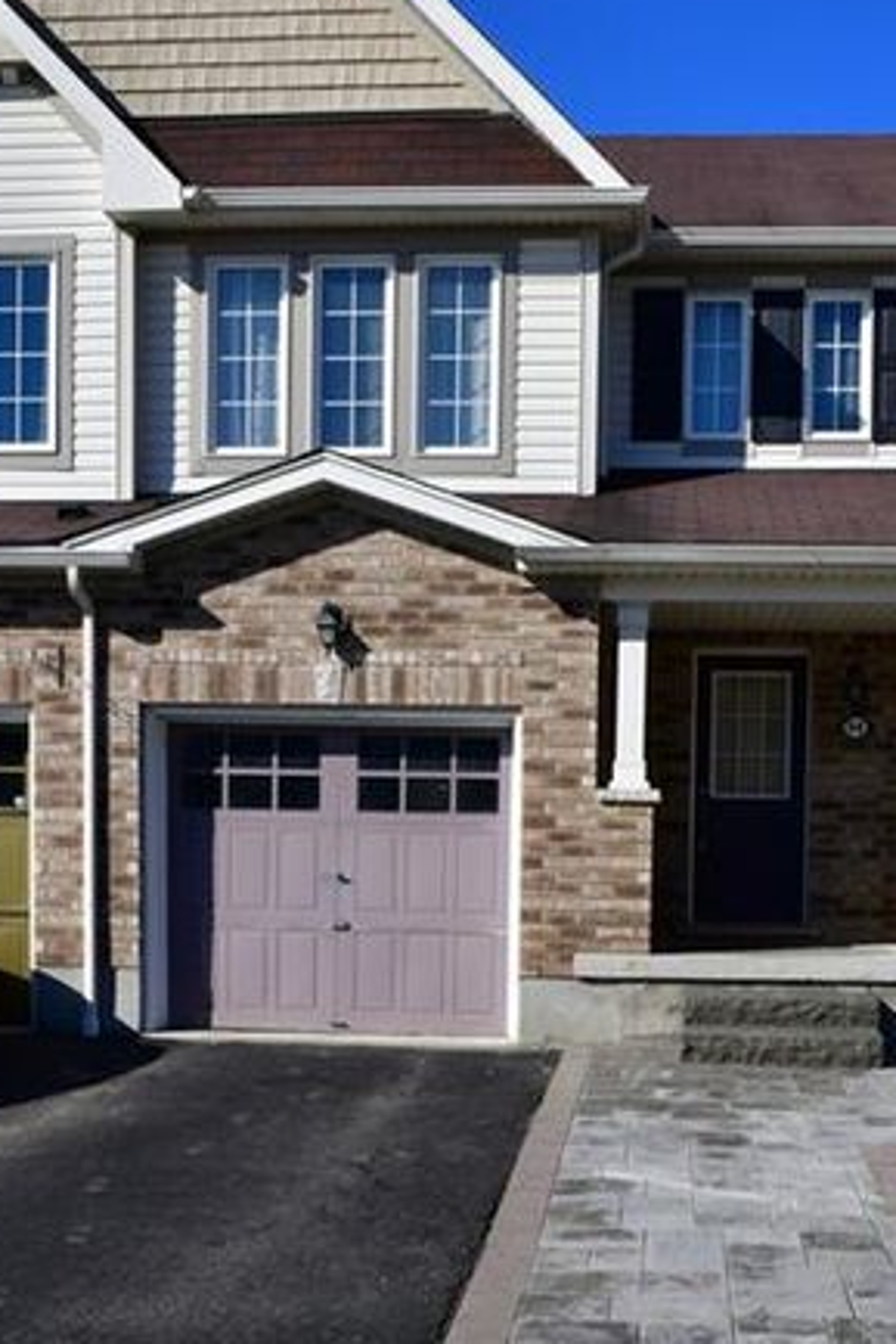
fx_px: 1679
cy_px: 869
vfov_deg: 43.1
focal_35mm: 45
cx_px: 580
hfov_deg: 29.7
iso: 400
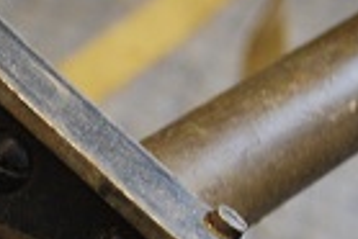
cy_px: 389
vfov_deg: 6.8
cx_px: -100
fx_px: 1992
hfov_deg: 10.1
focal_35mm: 200
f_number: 4
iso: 560
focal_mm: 31
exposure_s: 1/30
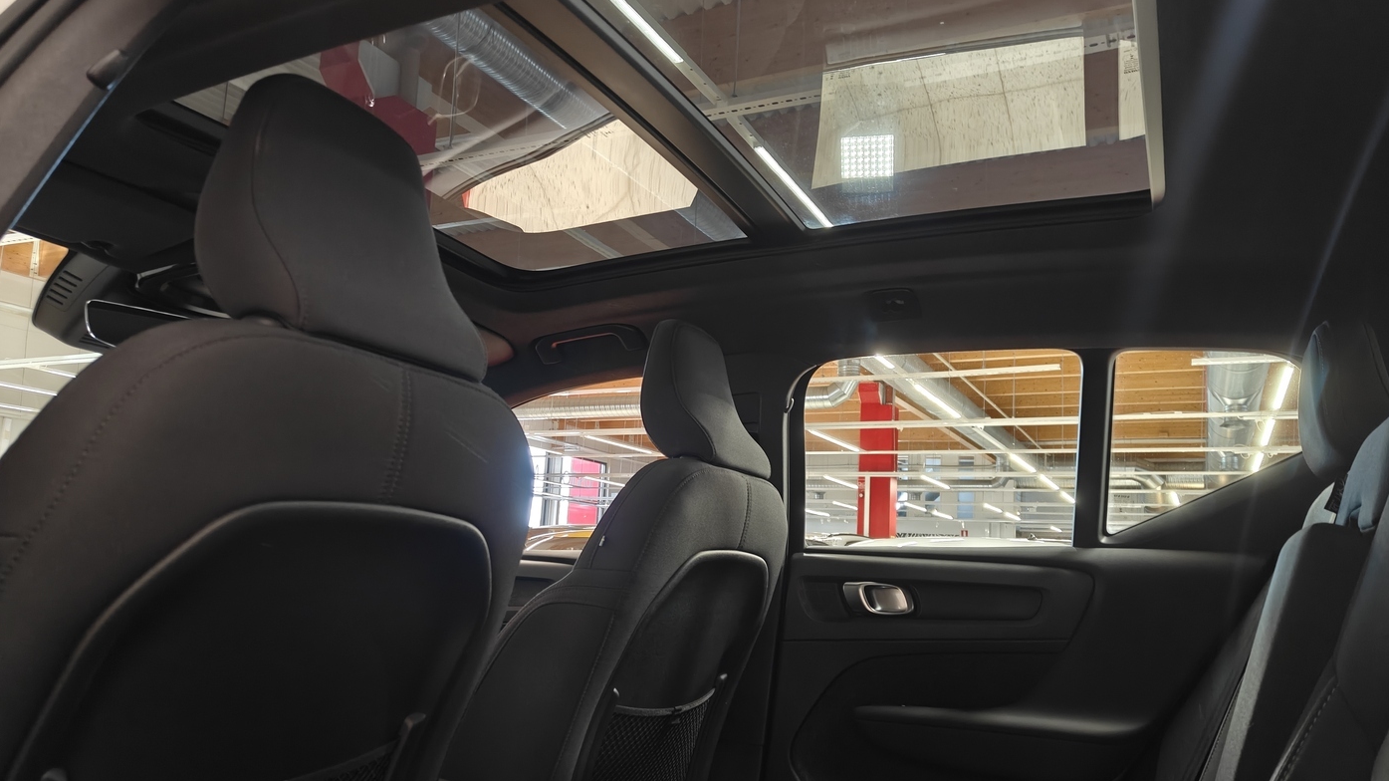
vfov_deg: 42.8
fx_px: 994
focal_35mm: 27
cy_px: 438
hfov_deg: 69.9
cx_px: 707
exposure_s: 1/33
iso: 160
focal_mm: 5.59
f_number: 1.8
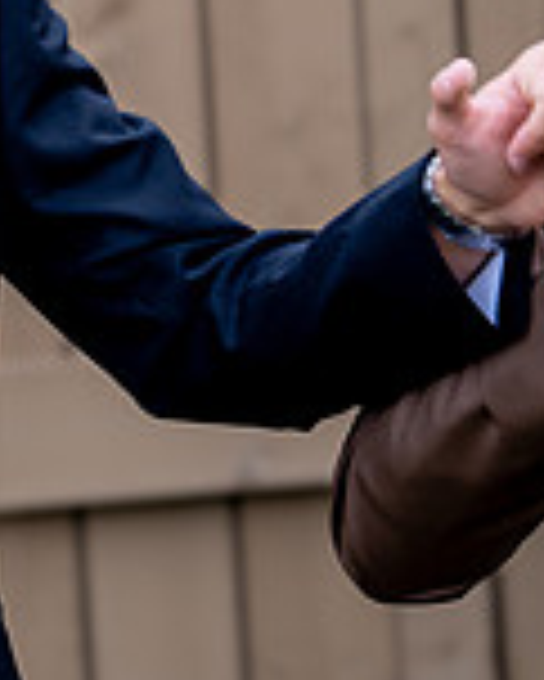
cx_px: -175
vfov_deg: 7.6
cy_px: 88
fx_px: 5066
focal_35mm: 252
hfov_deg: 6.1
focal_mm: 70
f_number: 2.8
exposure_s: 1/250
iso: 100
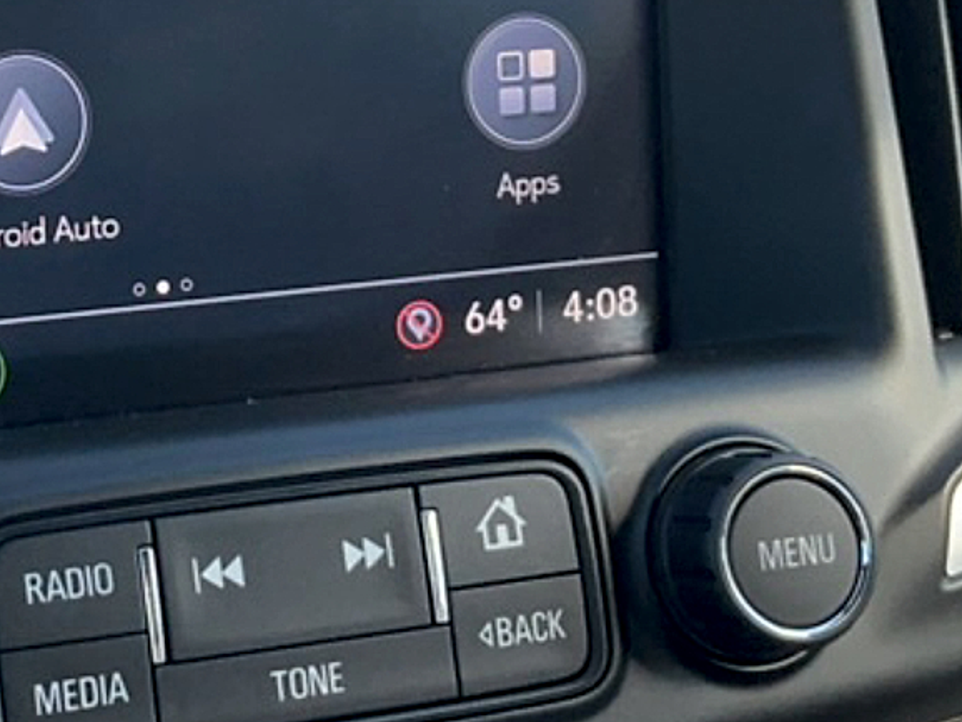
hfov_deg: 22.9
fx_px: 2308
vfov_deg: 17.7
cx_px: 83
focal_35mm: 83
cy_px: 160
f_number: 1.8
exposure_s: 1/120
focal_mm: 3
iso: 32
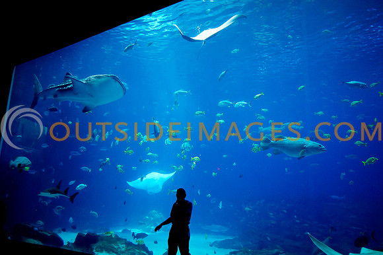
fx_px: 330
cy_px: 128
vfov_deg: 42.3
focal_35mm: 31
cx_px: 192
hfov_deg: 60.3
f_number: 4.5
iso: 2000
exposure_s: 1/100
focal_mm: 31
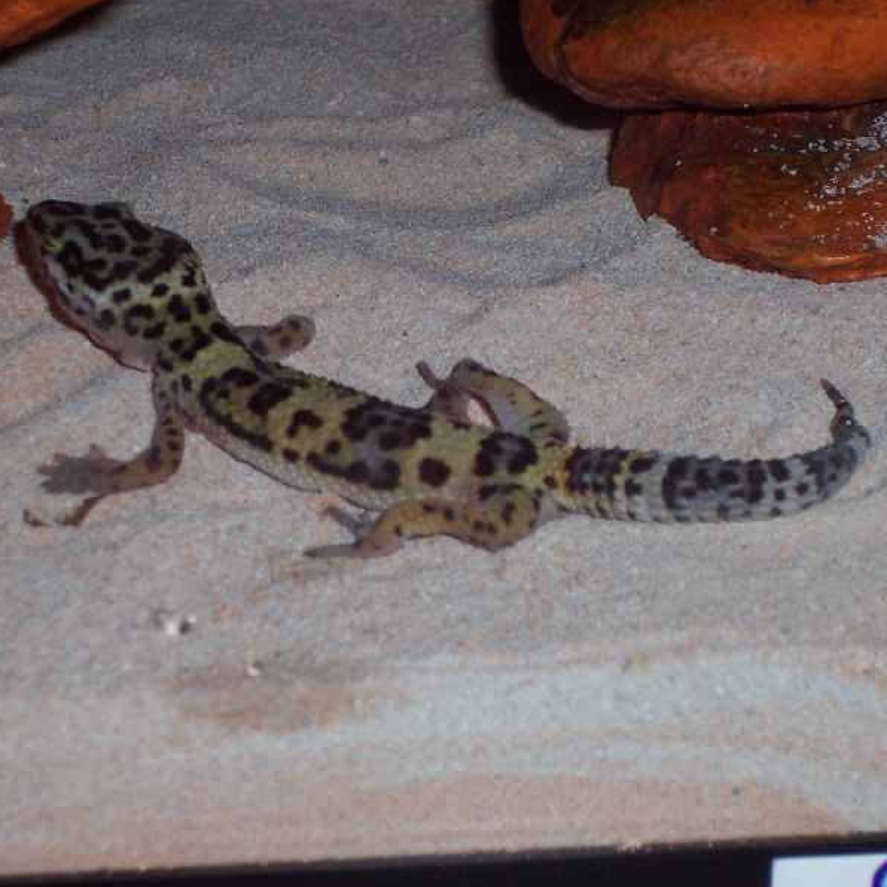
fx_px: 3508
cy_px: 444
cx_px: 470
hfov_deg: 14.4
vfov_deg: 14.4
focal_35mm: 121
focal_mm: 16.8
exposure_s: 1/90
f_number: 4.6
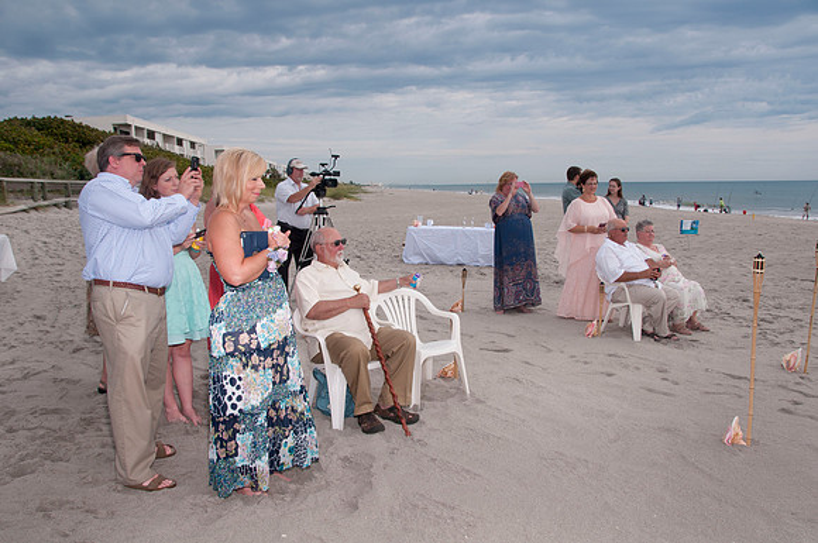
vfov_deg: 47.8
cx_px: 409
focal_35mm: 27
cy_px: 272
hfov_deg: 67.5
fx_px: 613
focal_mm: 18
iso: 100
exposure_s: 1/250
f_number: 9
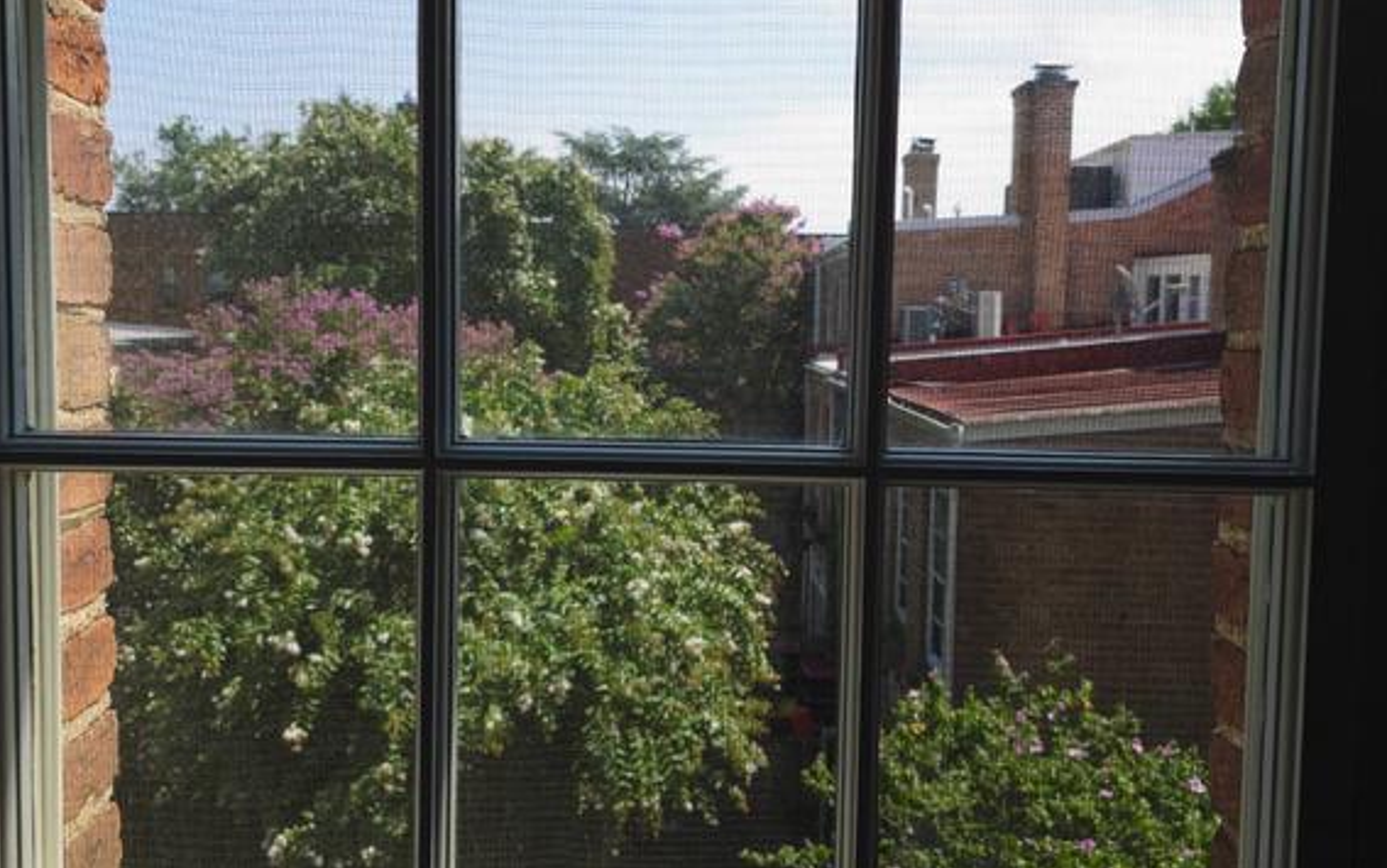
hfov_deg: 58.1
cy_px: 408
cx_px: 702
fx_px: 1248
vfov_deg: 38.4
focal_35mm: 33
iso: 12
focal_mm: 6.3
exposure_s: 1/250
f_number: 1.7
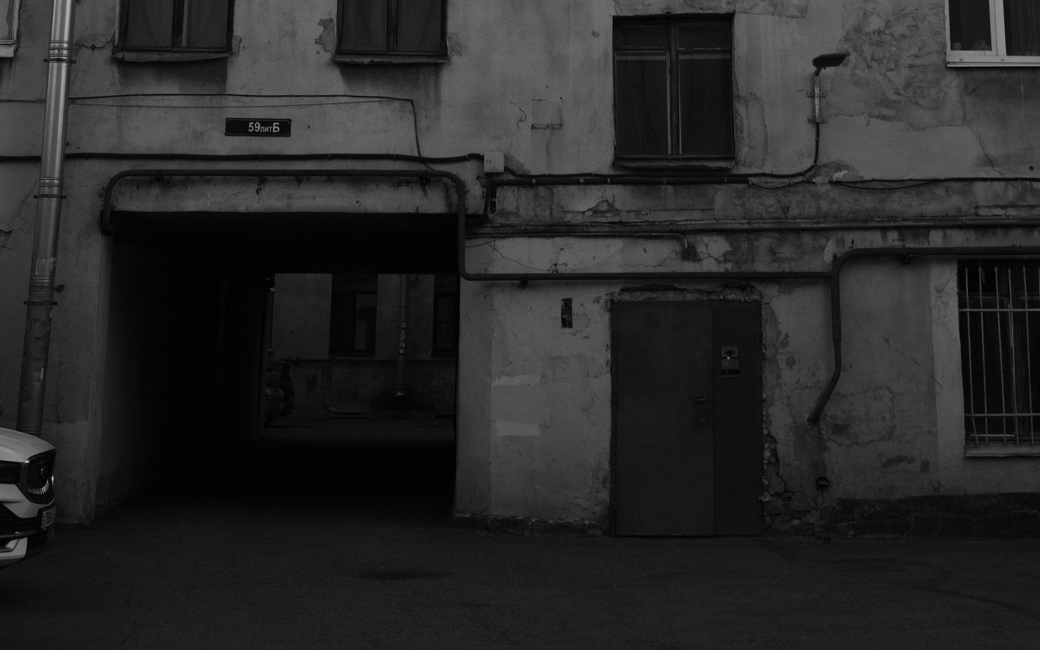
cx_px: 583
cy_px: -339
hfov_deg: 27.8
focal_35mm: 74
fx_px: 2097
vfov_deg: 16.1
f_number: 4
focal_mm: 23
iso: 320
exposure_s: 1/500
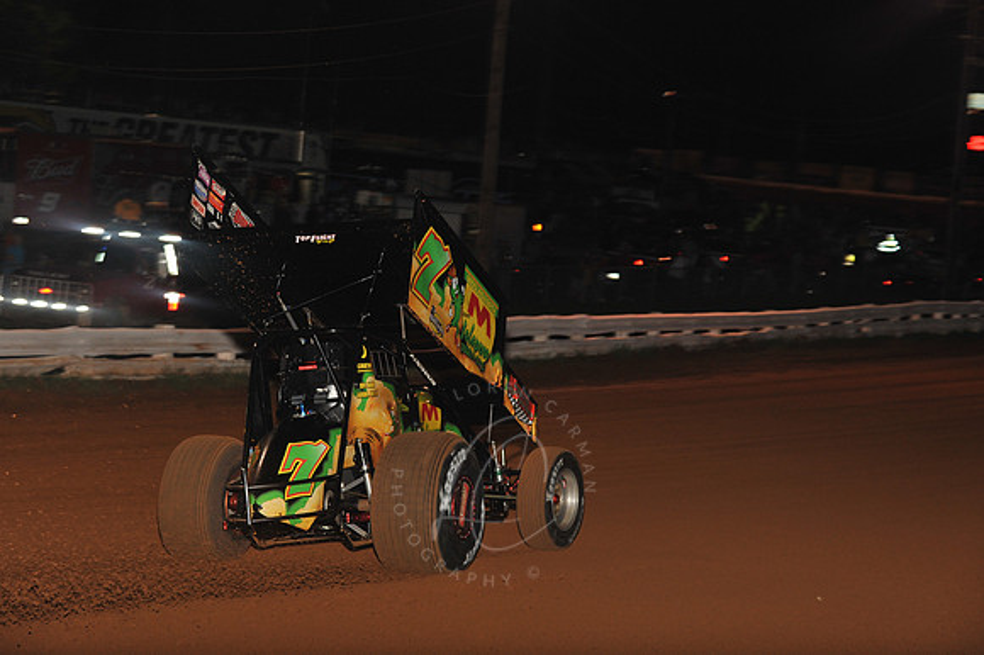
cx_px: 492
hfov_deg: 18.3
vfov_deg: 12.2
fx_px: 3059
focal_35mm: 112
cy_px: 328
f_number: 7.1
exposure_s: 1/320
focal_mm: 112
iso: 1000
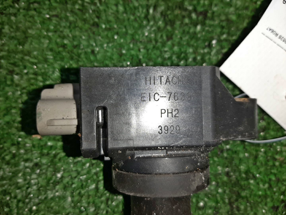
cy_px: 108
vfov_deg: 53.1
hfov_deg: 67.3
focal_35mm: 26
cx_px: 143
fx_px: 215
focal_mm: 3.93
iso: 58
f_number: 1.7
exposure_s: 1/100
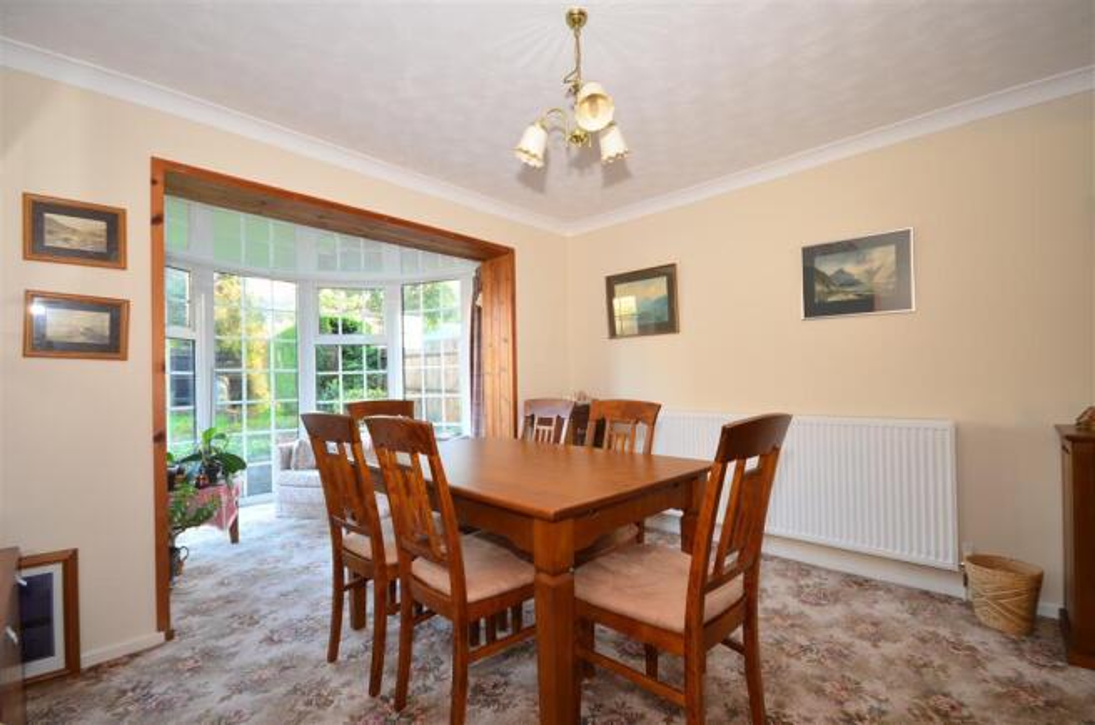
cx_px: 548
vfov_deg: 77.0
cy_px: 362
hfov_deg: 100.5
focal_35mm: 15
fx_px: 455
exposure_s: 1/8
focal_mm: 10
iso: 200
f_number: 4.5
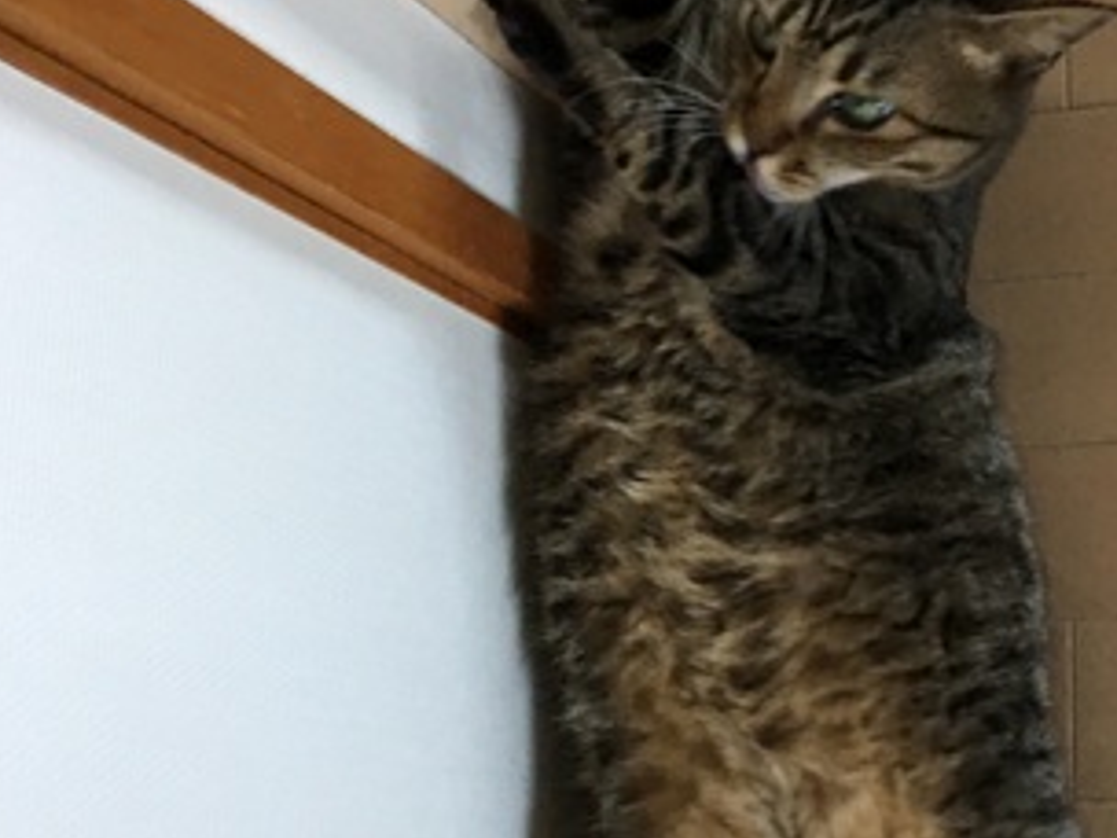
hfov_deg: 31.2
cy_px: 515
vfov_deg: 24.0
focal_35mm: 61
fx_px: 1968
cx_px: 823
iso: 100
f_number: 2.2
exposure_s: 1/15
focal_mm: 4.15
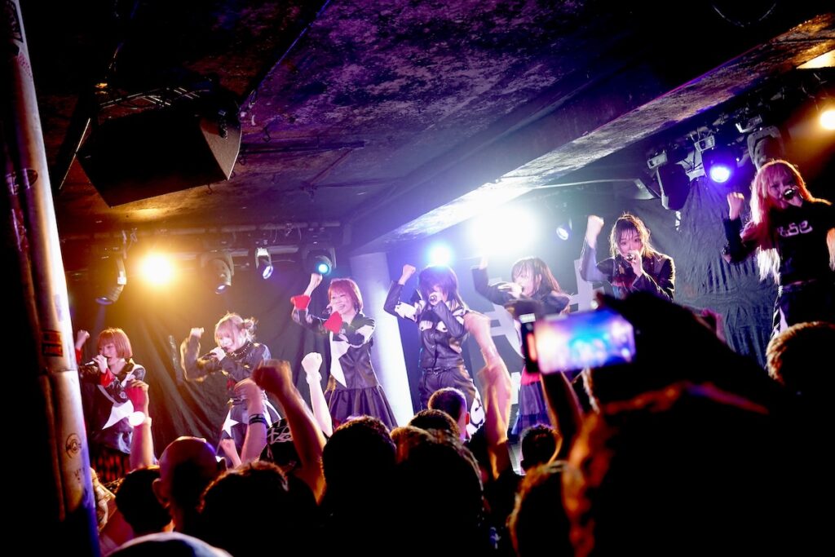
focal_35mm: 42
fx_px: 974
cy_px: 278
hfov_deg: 46.4
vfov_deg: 31.9
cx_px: 418
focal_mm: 42
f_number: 4.5
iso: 3200
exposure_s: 1/30
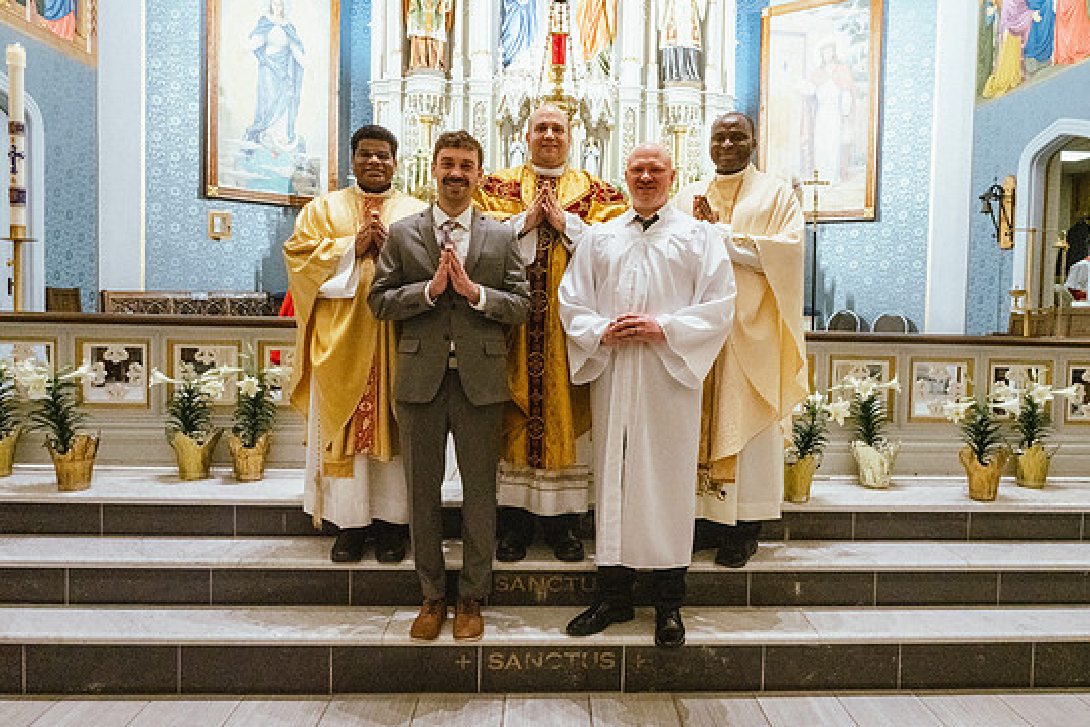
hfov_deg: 63.5
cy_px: 337
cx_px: 606
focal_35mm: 29
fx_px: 878
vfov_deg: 45.0
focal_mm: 25
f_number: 10
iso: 5000
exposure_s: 1/60
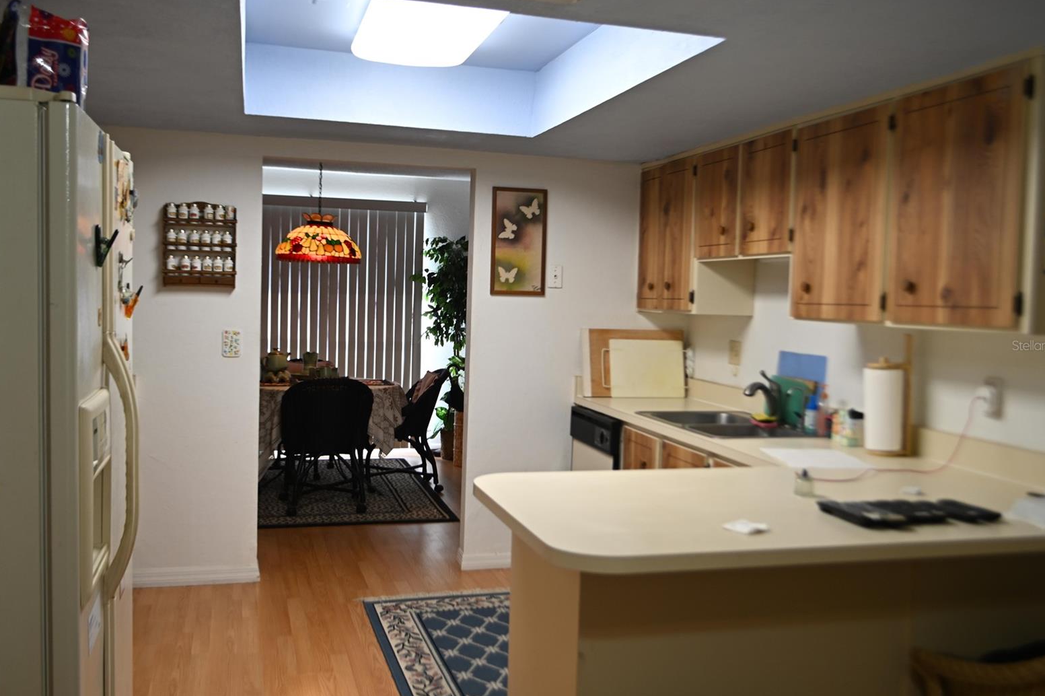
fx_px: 986
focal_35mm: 34
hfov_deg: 55.8
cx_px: 534
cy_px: 345
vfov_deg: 38.9
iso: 200
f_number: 3.8
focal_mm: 22
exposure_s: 1/30
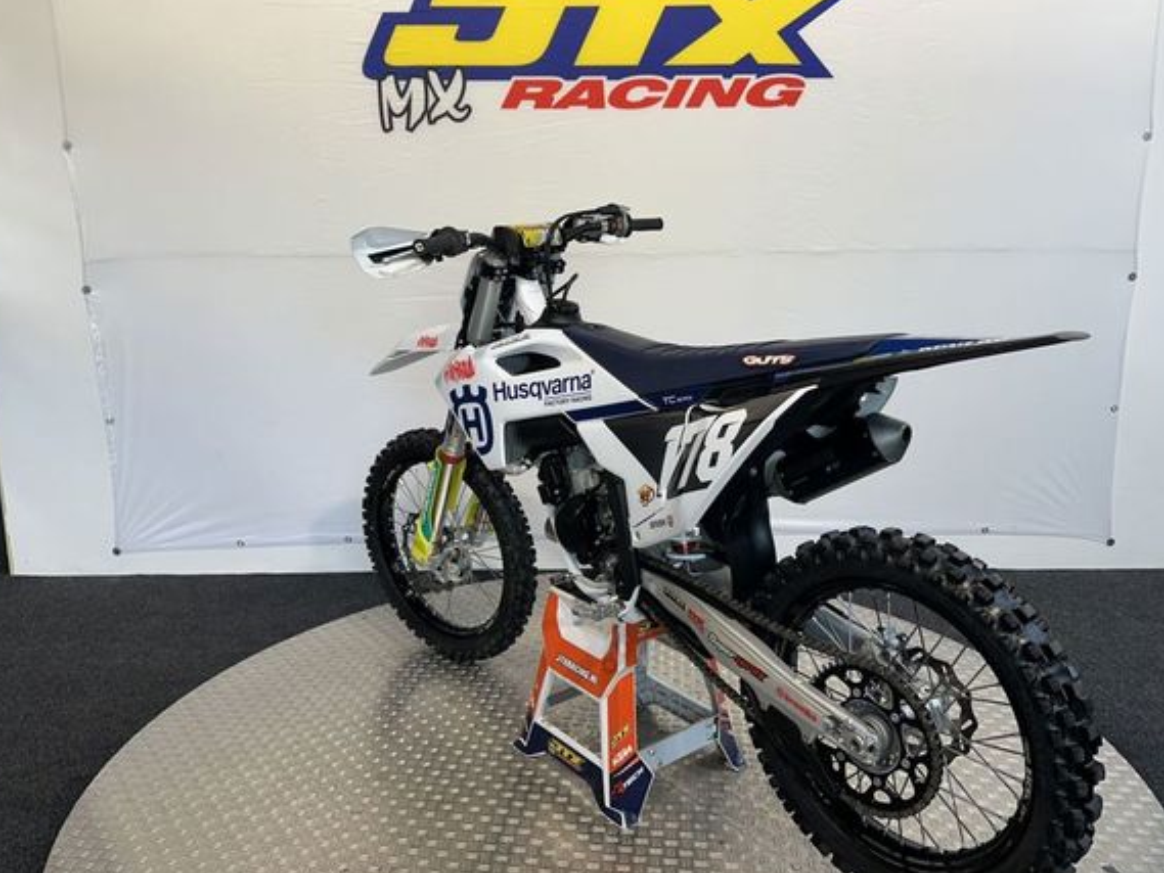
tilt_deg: -11.2
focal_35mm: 27
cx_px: 624
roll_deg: -0.8
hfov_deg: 65.2
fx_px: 908
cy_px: 438
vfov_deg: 51.4
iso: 50
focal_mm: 6.86
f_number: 1.78
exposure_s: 1/105
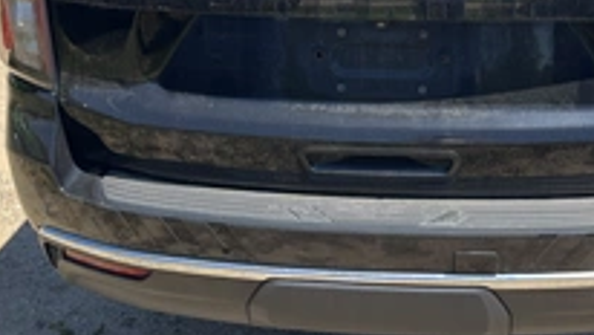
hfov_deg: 37.2
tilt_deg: -16.4
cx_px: 418
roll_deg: +1.4
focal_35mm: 55
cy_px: 61
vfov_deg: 21.5
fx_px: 867
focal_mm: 5.1
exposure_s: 1/1355
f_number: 1.6
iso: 50
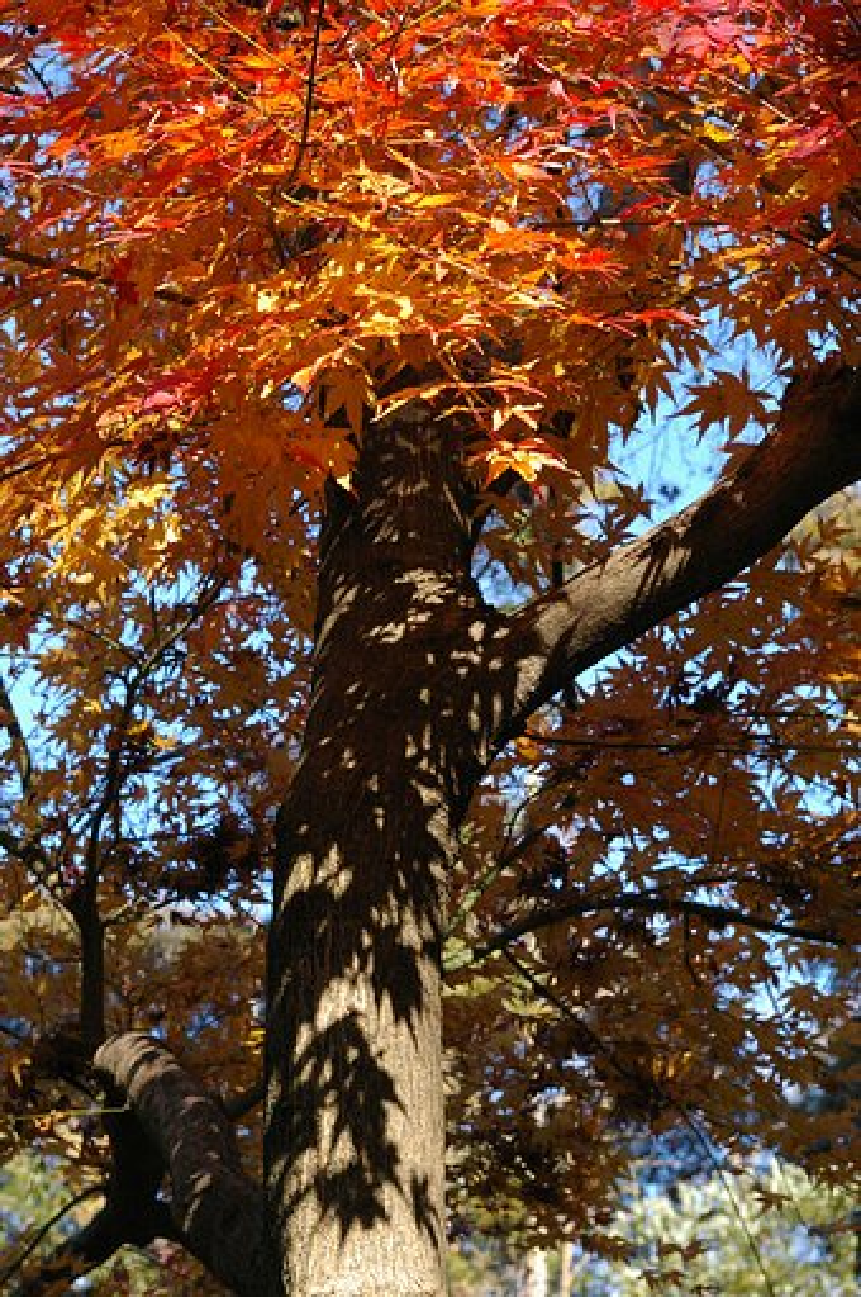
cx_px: 430
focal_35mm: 82
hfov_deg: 16.5
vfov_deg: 24.6
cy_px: 648
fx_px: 2967
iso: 800
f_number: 11
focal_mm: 55
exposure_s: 1/180
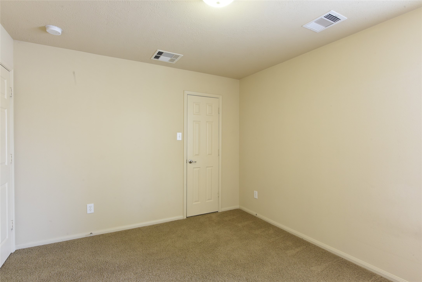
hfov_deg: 90.0
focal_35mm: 18
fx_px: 211
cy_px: 141
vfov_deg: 67.4
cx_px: 211
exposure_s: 1/2
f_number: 9
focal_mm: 18
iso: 640
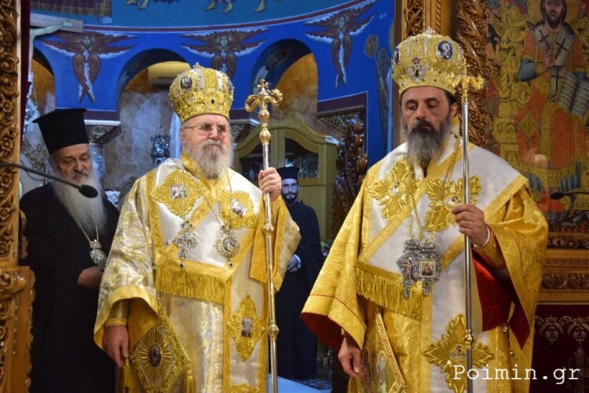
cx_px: 294
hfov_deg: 37.9
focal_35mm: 52
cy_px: 196
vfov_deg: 25.8
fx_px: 859
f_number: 4.5
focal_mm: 35
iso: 900
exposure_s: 1/60
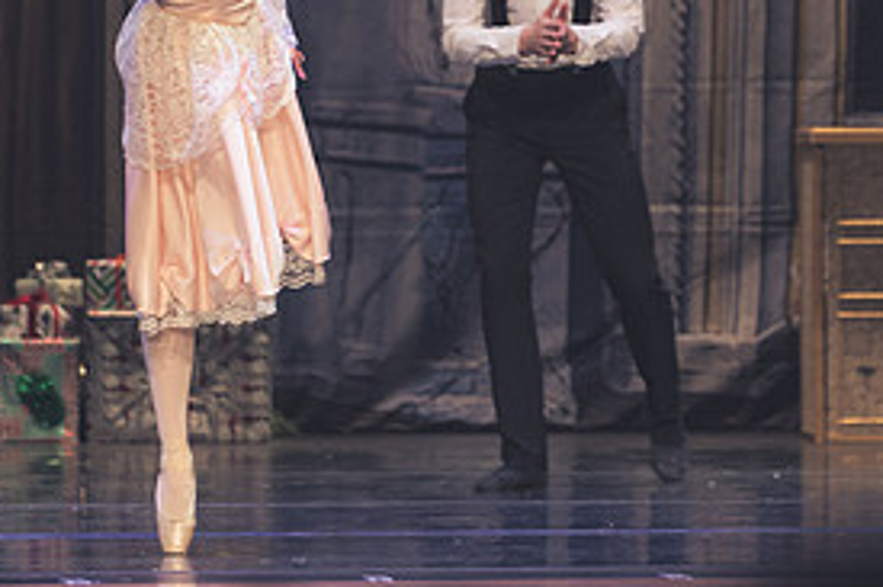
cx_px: 292
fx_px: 12403
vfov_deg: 2.7
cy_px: 128
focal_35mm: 506
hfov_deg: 4.1
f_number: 2.8
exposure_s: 1/320
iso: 560
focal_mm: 160
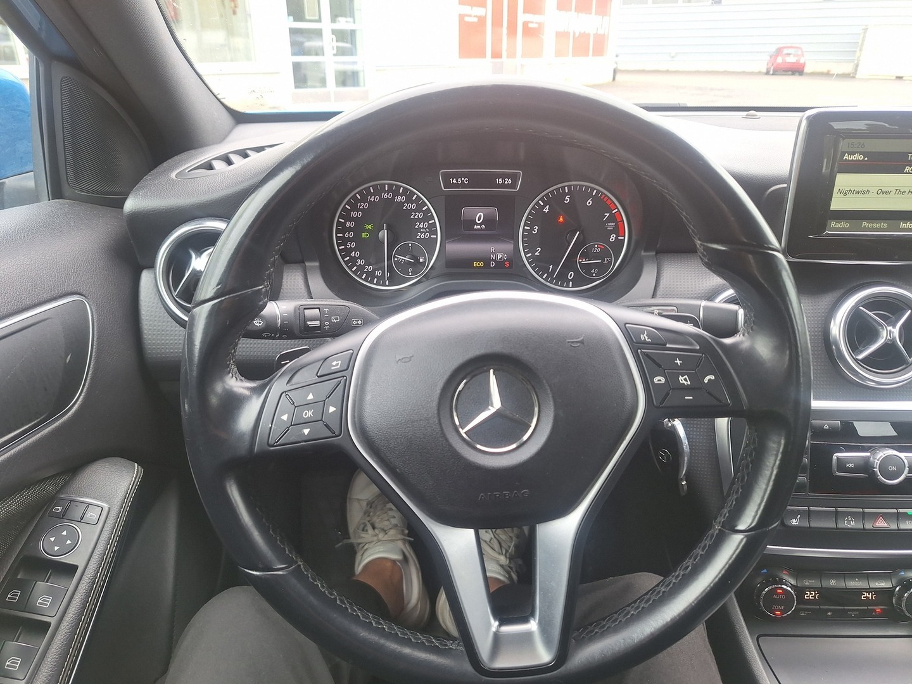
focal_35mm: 23
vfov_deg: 58.9
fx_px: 606
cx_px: 456
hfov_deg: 73.9
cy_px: 342
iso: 40
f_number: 1.8
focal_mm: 5.54
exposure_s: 1/50
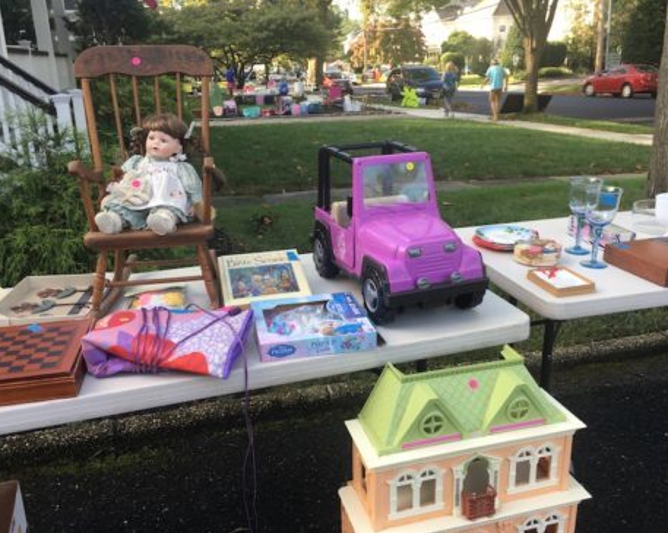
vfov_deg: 47.1
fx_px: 612
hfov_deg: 57.2
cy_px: 262
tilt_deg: -20.8
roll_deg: +1.3
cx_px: 346
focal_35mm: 31
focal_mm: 4.15
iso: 25
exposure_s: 1/142
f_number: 2.2
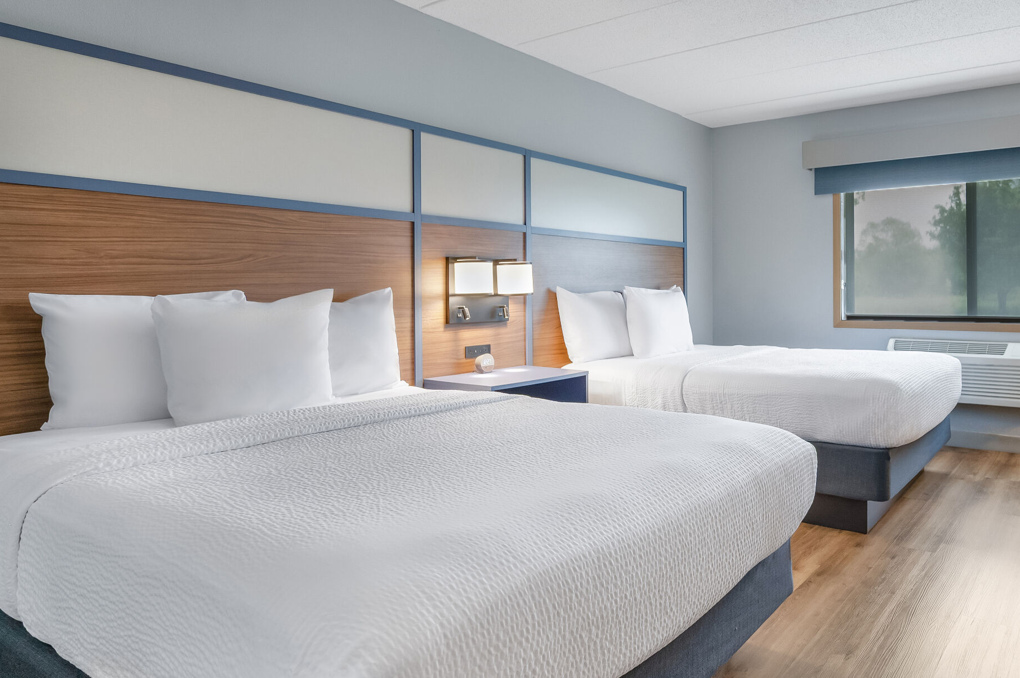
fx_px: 674
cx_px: 675
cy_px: 284
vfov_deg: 53.1
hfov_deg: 72.1
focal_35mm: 24
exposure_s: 1/4
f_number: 8
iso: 500
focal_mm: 14.5
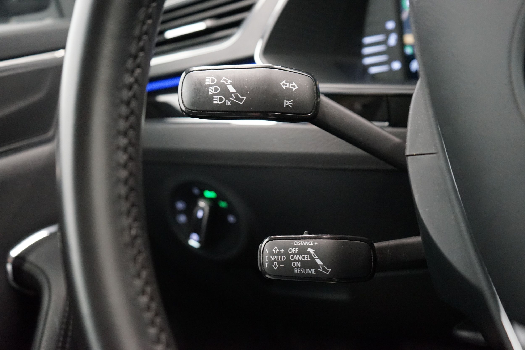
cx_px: 262
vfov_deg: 37.9
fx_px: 510
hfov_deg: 54.4
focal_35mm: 35
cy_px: 175
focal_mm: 35
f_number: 4
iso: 6400
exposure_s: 1/50
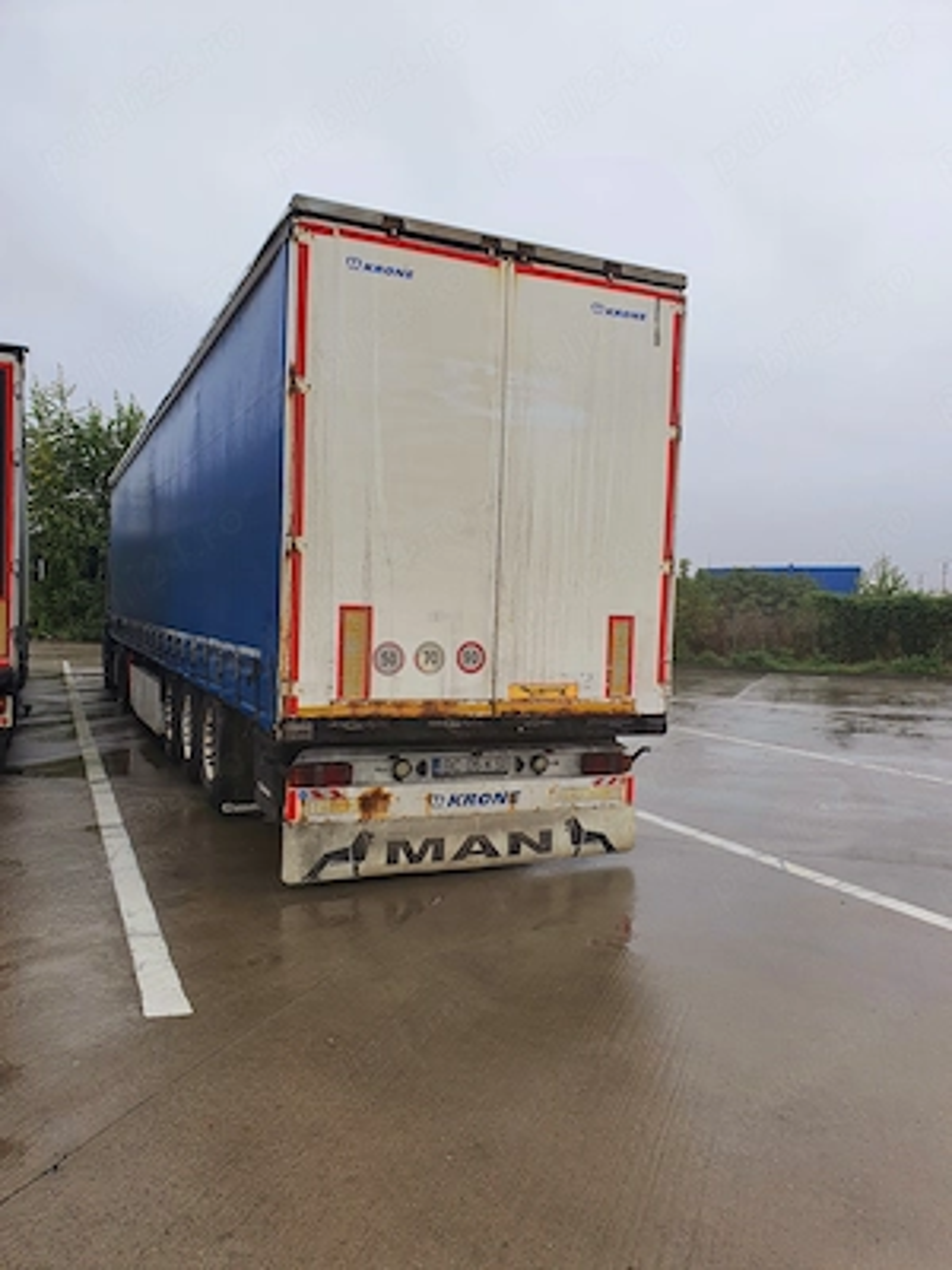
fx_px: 953
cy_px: 635
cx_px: 476
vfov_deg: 67.3
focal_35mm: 26
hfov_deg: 53.1
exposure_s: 1/250
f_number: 2.4
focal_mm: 4.3
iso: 50
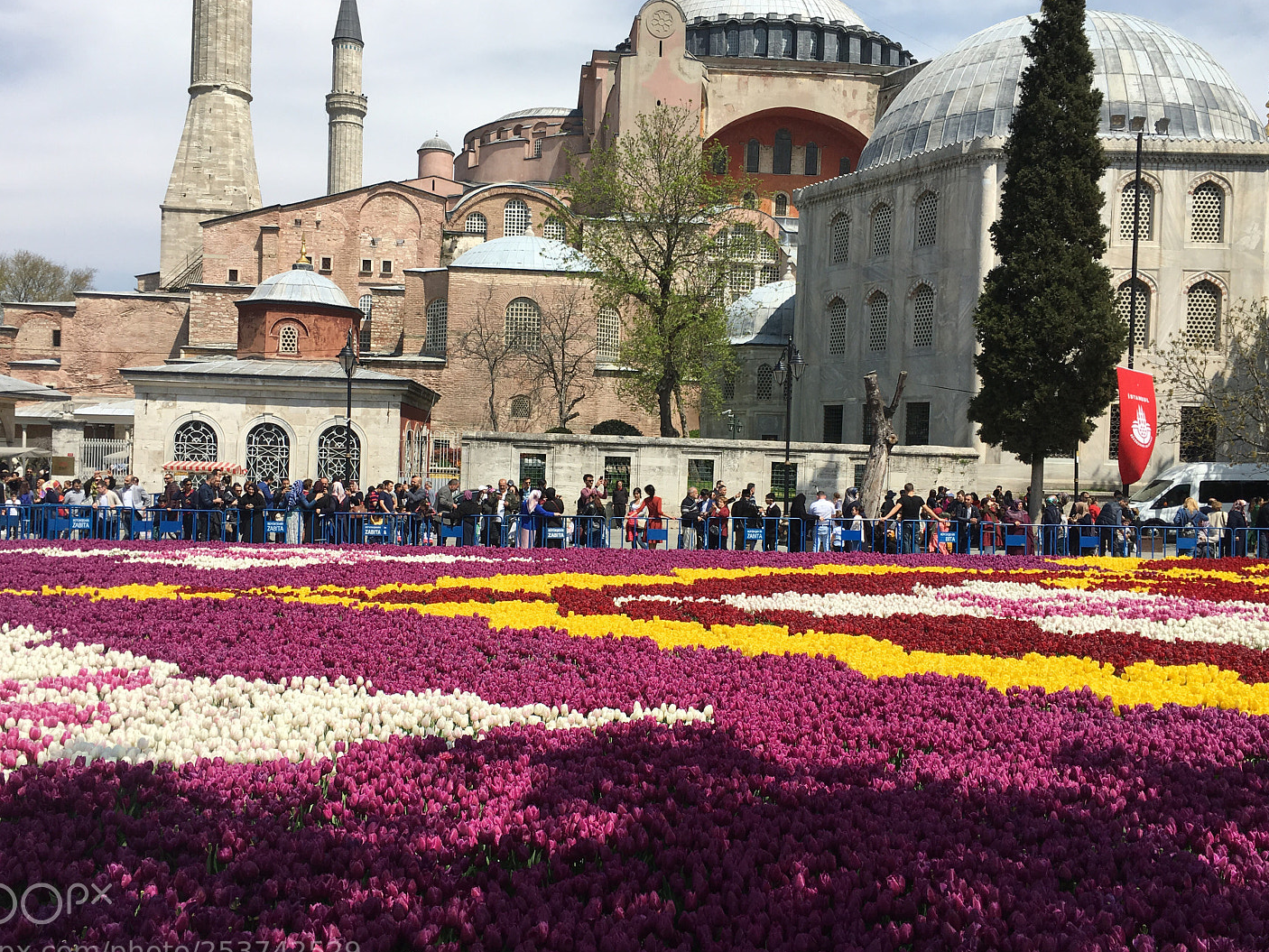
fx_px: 1210
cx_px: 610
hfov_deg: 55.3
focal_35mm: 33
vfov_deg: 43.0
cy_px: 481
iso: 25
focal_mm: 4.15
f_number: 2.2
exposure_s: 1/2262
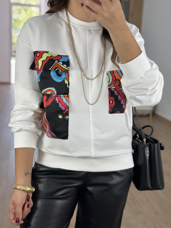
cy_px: 114
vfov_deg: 39.7
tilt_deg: -37.1
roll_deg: -1.9
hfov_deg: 30.3
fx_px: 316
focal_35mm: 48
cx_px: 86
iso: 80
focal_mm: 6.86
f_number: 1.78
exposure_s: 1/328
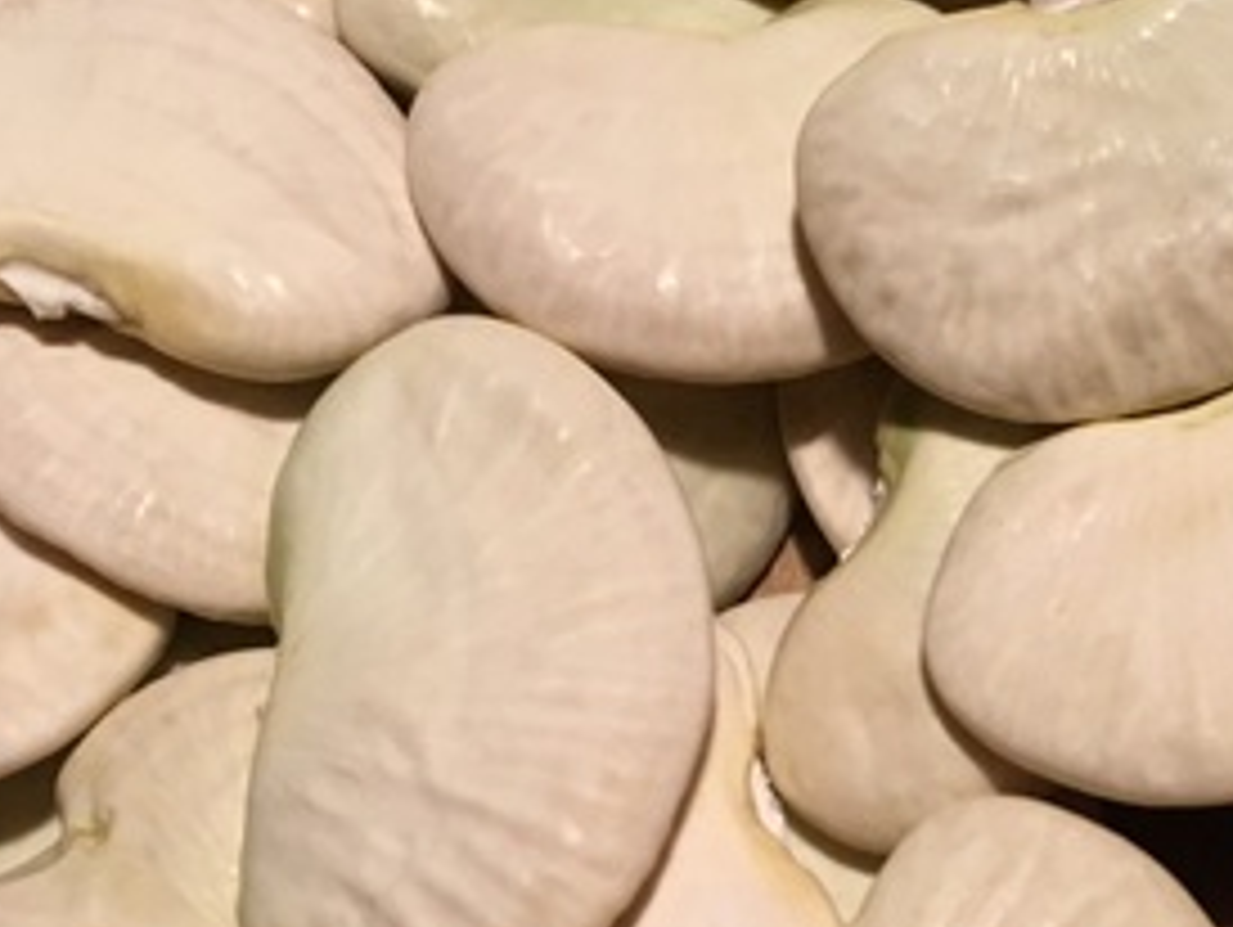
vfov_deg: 19.7
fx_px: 2638
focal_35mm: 74
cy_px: 736
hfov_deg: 26.0
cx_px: 927
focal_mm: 4.15
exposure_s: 1/33
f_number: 2.2
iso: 50
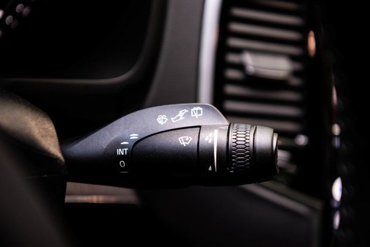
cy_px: 125
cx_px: 182
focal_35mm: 53
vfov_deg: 25.5
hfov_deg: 37.5
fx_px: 545
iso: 1000
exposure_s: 1/200
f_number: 3.5
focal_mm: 52
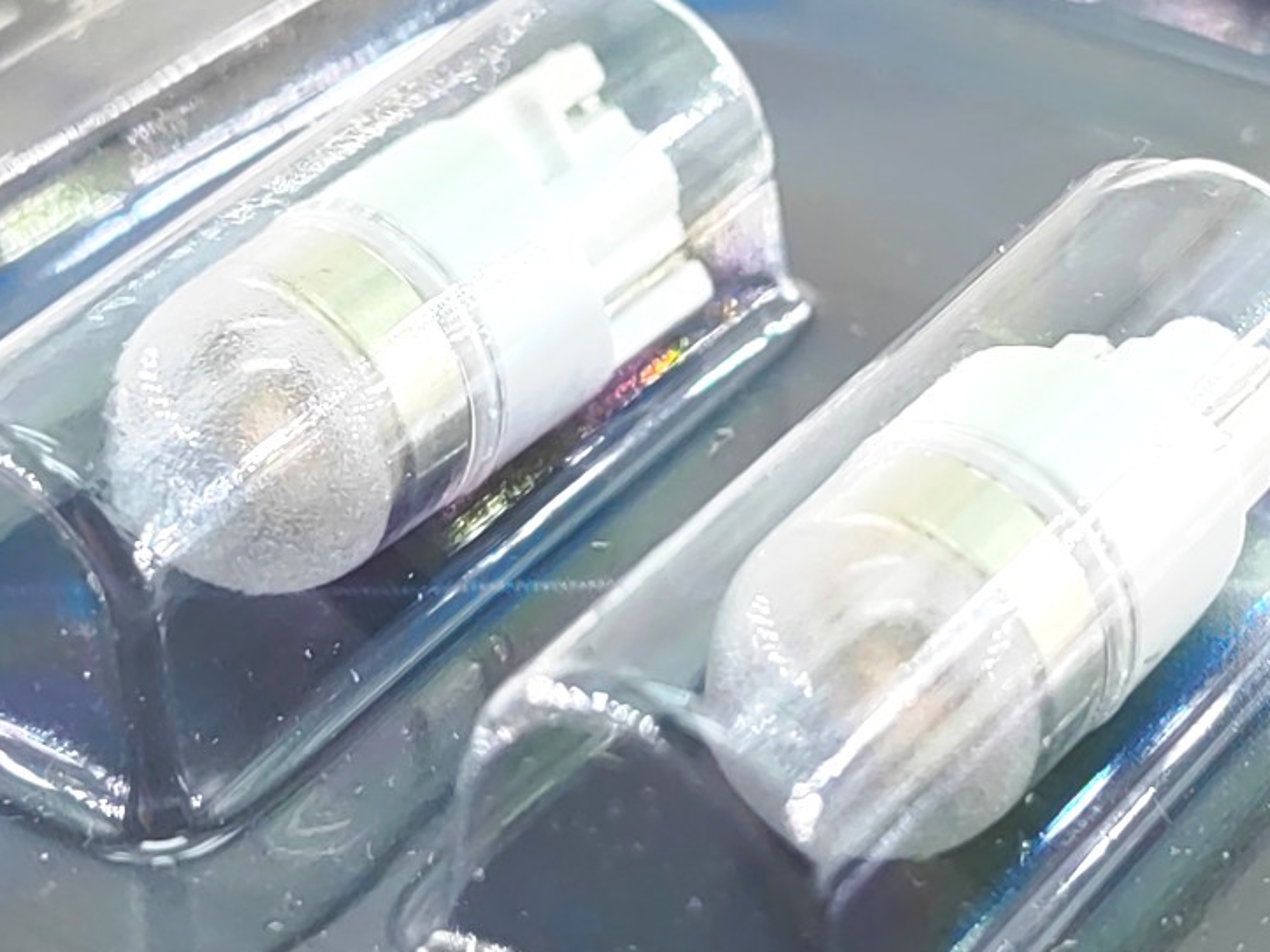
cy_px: 543
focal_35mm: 102
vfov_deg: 14.5
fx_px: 3742
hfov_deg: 19.3
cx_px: 625
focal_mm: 5.54
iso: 50
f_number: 1.8
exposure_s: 1/800
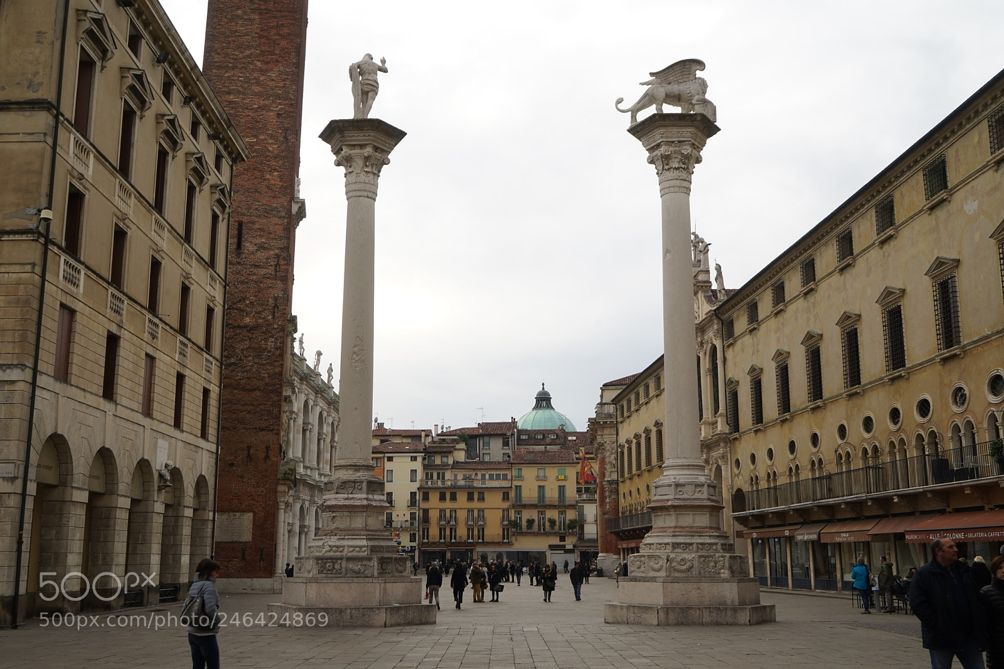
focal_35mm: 37
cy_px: 334
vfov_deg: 35.9
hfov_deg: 51.9
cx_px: 502
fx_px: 1032
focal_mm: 37
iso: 100
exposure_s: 1/60
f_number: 11
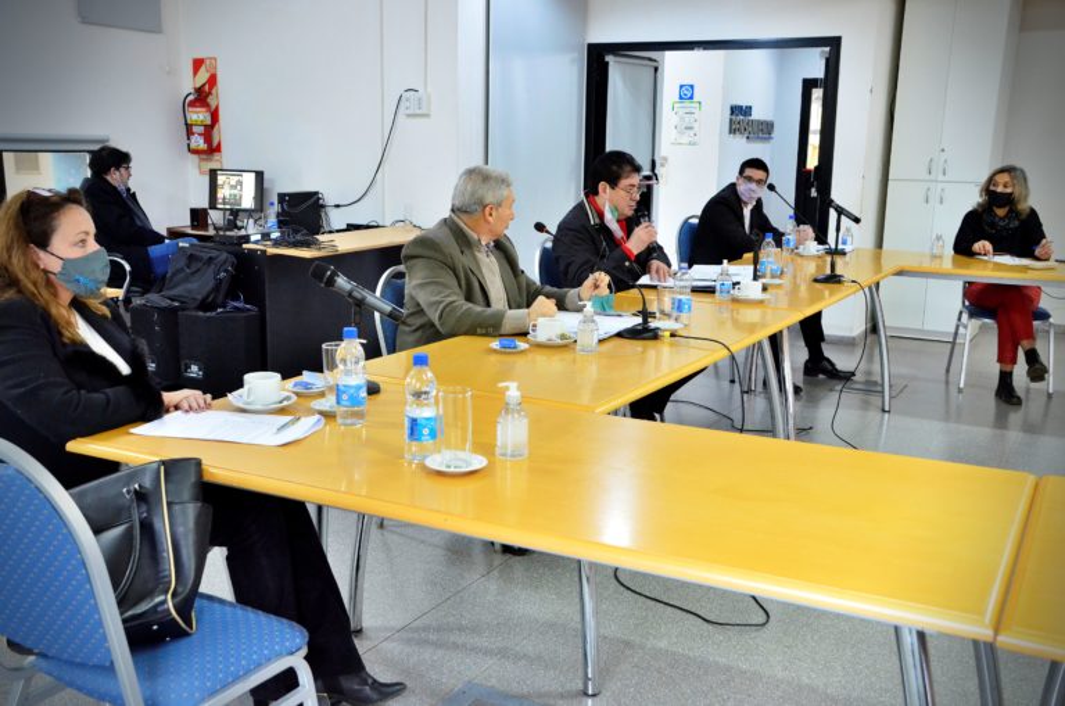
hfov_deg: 53.2
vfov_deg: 36.7
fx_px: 1063
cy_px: 353
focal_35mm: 36
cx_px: 532
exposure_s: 1/50
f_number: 4.5
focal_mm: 24
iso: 3200
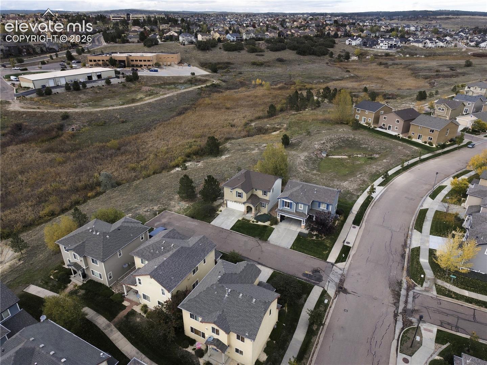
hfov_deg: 71.6
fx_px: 338
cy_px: 182
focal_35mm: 24
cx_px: 244
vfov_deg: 56.8
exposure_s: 1/500
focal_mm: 8.7
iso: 120
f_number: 1.8
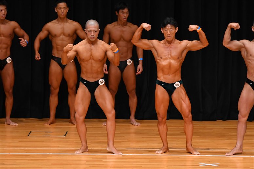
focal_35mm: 270
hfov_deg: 7.6
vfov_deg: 5.1
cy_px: 84
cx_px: 127
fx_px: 1904
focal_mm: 180
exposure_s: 1/400
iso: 3200
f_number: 5.6
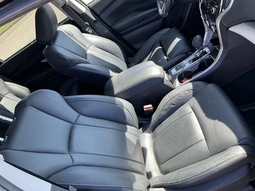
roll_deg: +42.3
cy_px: 96
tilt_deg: -34.3
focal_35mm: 28
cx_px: 128
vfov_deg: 49.7
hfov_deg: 63.4
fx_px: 206
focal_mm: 3
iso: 25
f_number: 1.8
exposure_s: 1/122
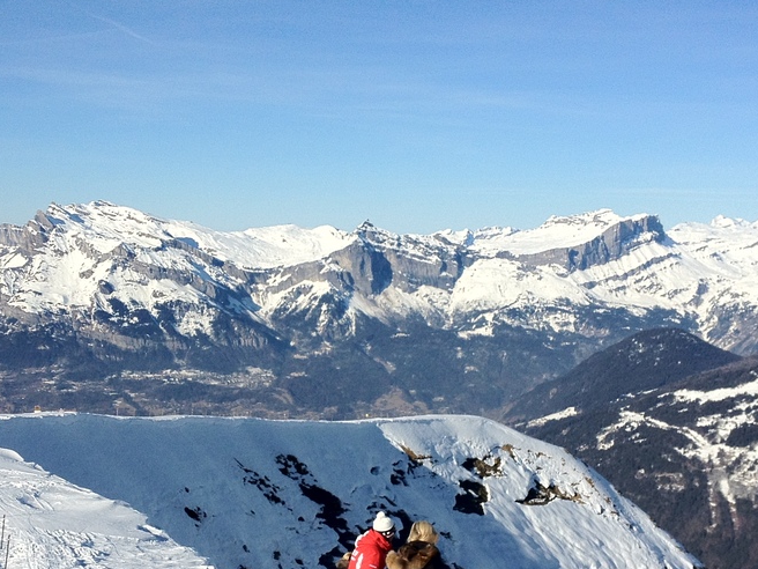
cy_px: 393
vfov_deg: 22.8
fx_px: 1401
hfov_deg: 30.3
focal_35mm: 64
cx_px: 349
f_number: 2.4
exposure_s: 1/3247
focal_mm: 4.28
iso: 64
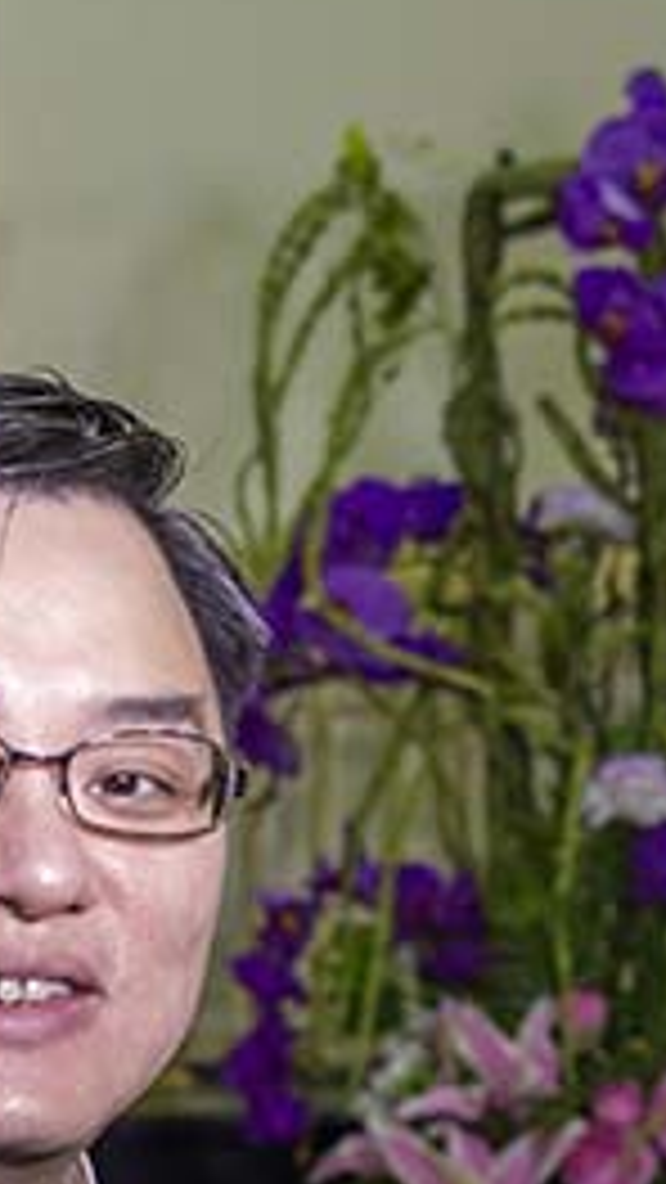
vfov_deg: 14.0
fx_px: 4802
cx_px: 652
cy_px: 867
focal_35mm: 153
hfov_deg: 7.9
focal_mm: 40
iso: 2800
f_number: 4.5
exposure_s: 1/200
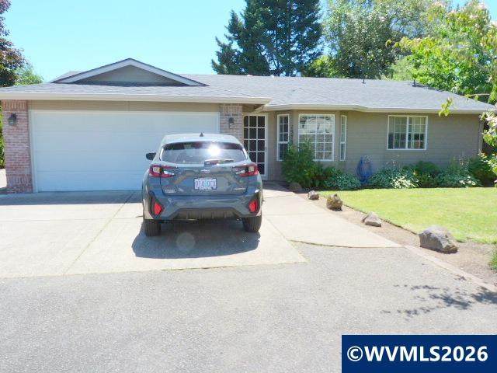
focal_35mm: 25
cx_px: 248
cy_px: 186
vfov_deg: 54.9
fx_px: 359
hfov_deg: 69.4
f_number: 4.5
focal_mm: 4.5
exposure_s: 1/250
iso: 80
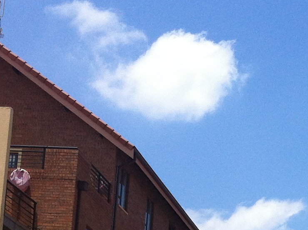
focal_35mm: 123
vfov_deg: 11.4
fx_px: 1093
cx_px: 420
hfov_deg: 15.2
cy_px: 376
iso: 80
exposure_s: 1/1371
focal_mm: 3.85
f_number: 2.8
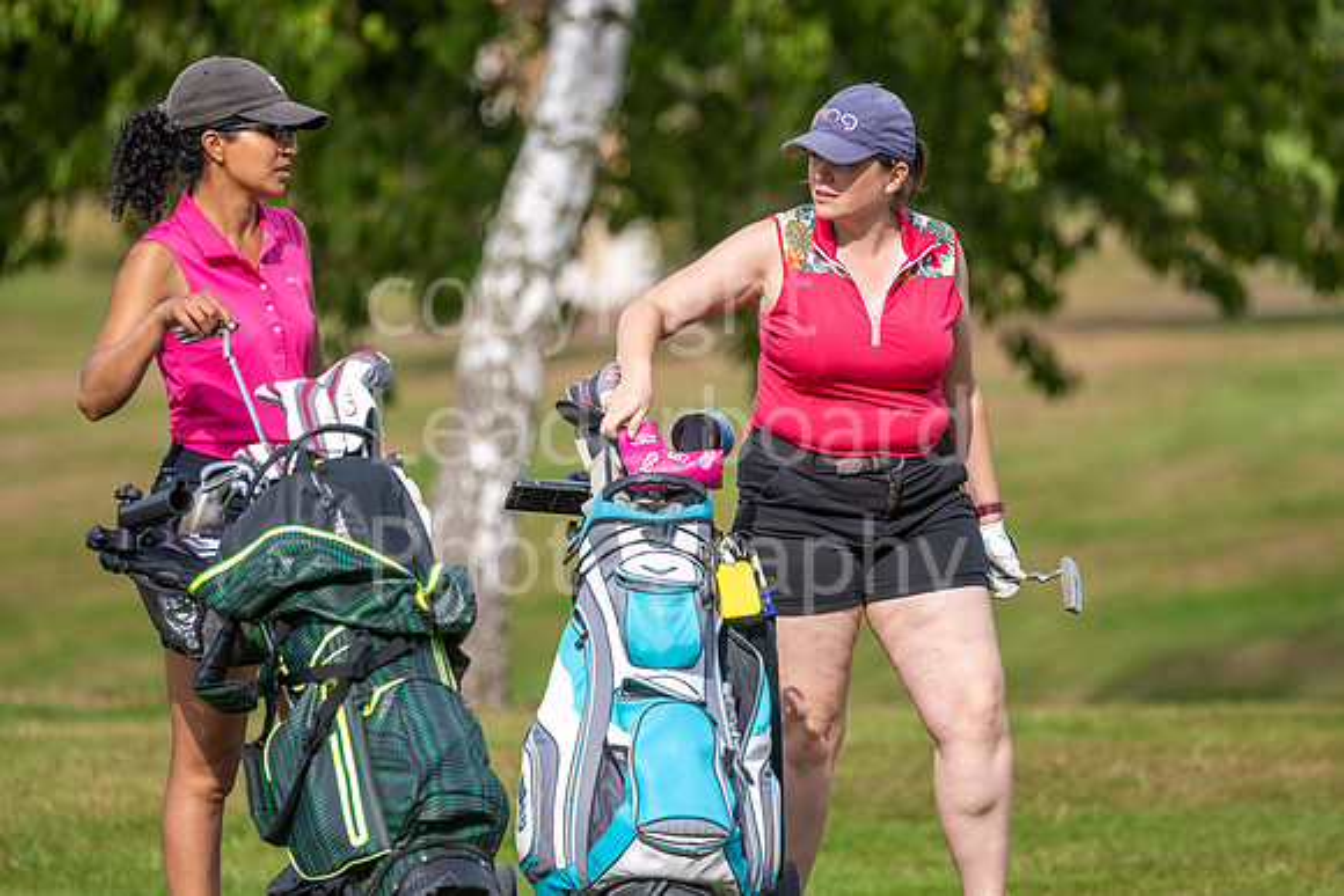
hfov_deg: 4.6
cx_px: 672
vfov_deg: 3.1
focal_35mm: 450
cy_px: 448
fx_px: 16803
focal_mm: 300
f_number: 4.5
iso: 100
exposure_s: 1/800
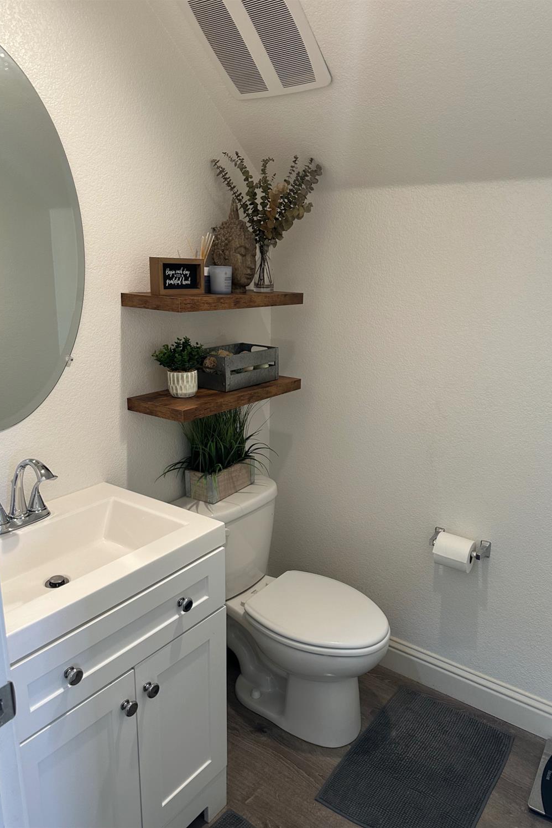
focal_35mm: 25
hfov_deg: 51.3
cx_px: 271
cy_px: 414
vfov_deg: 71.5
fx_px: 575
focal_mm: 6.86
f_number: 1.78
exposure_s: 1/120
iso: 160
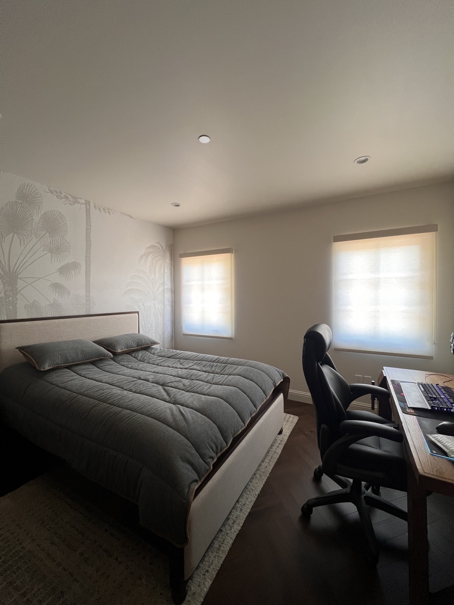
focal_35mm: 13
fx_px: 227
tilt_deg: -0.6
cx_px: 227
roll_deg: -0.1
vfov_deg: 106.2
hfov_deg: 89.9
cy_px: 302
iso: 200
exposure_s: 1/60
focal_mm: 1.57
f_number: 1.8
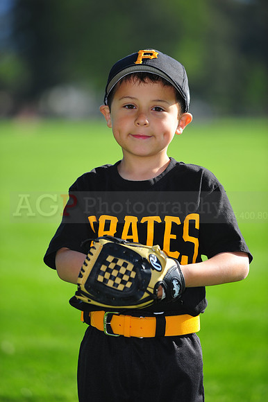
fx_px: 2236
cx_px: 134
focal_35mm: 200
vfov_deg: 10.3
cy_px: 201
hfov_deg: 6.9
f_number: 4
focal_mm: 200
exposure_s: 1/1000
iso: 200
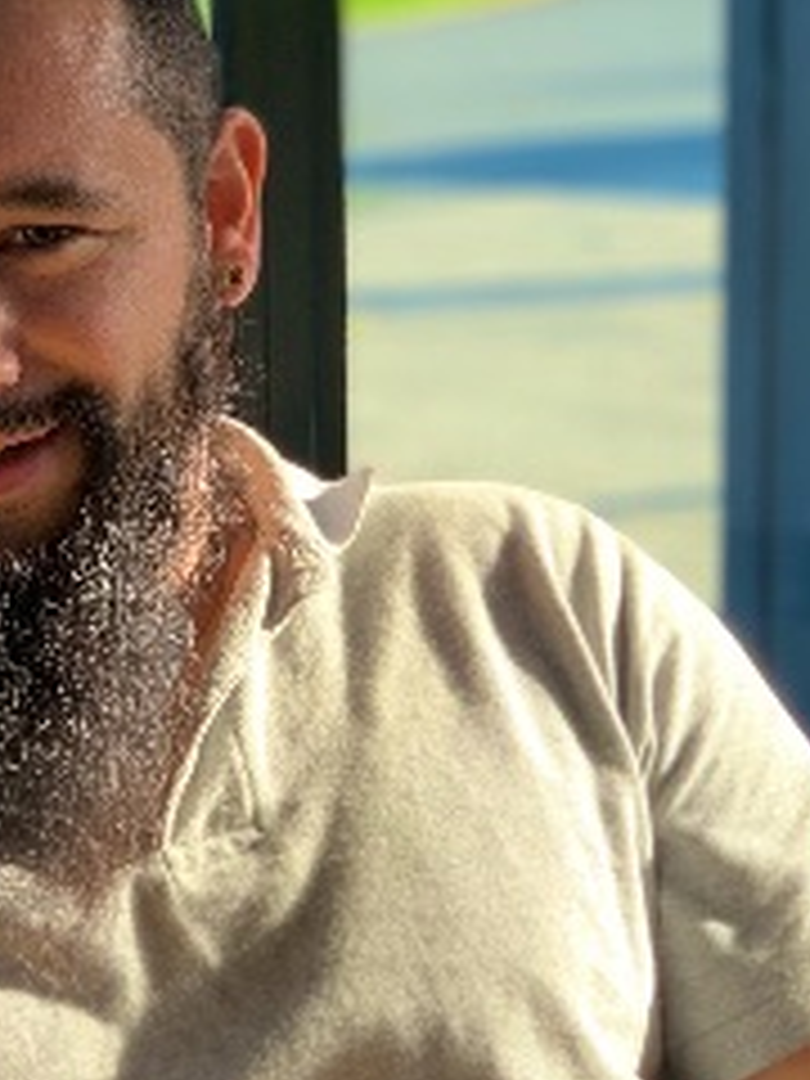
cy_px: 405
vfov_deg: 15.2
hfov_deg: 11.4
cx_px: 153
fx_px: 4056
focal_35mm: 130
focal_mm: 6
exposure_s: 1/122
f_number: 2.4
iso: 25
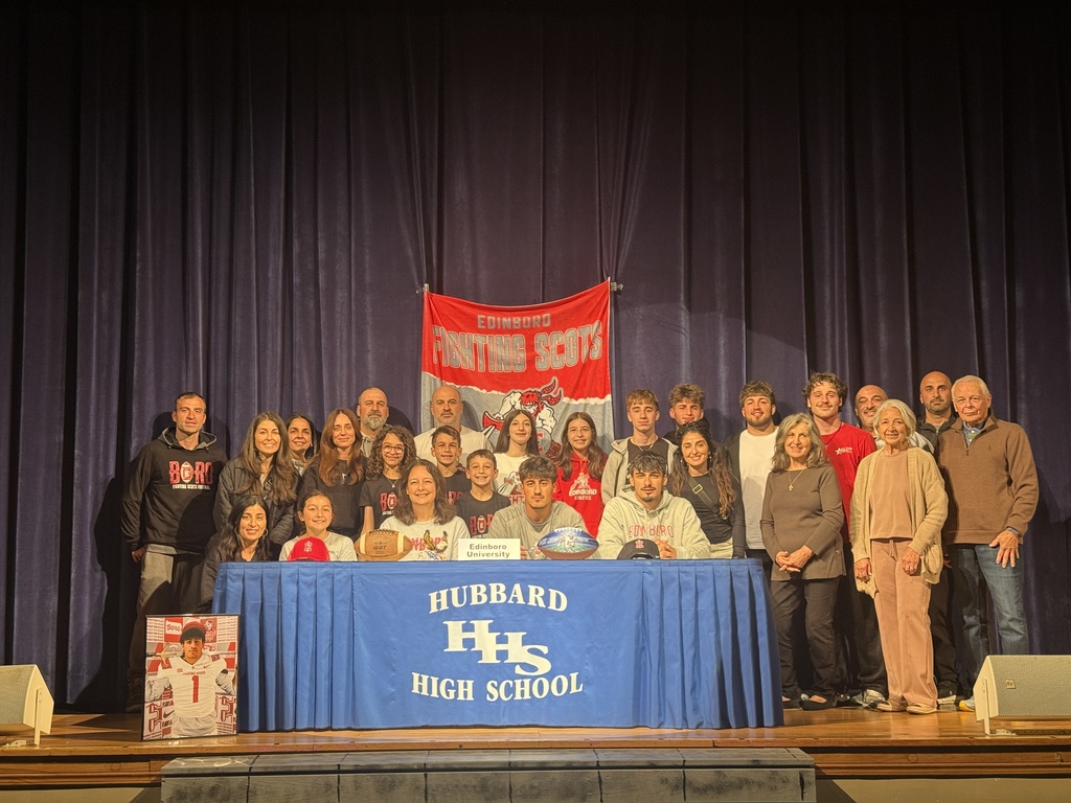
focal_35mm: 48
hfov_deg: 39.7
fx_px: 1485
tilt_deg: +7.3
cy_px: 402
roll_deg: -0.2
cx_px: 536
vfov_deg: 30.3
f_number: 1.78
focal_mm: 6.76
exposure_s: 1/60
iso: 80
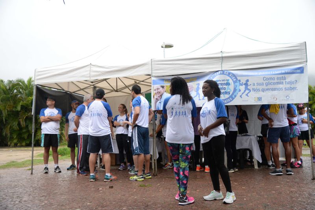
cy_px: 105
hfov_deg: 54.5
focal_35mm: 35
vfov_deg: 37.8
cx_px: 158
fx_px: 306
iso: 3200
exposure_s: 1/400
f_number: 4
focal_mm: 35
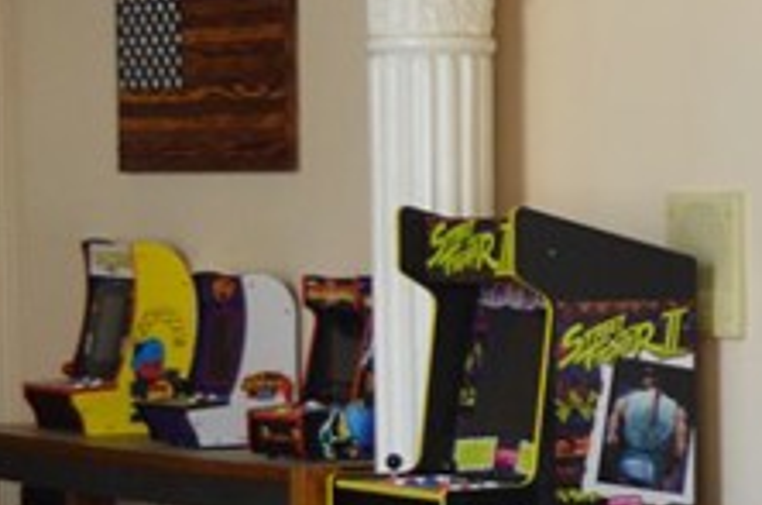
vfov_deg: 7.6
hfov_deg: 10.8
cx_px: 1301
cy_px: 495
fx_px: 3802
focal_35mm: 180
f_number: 4.2
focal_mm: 26
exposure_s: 1/60
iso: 900
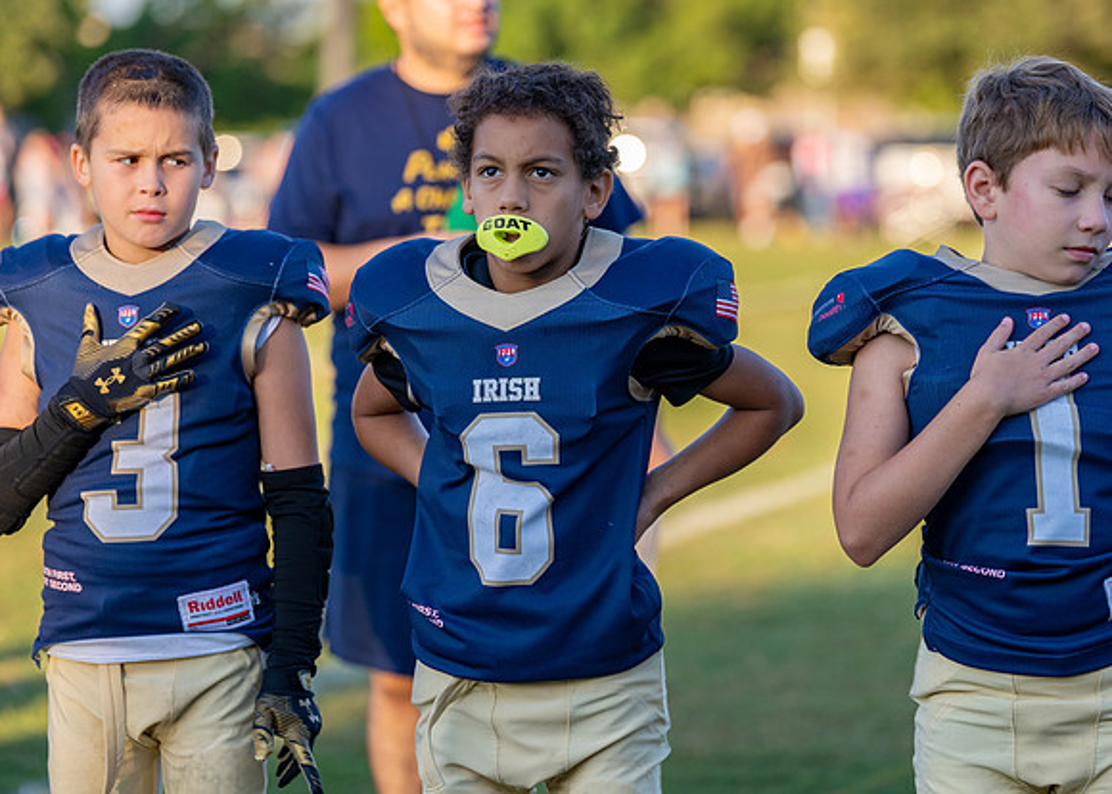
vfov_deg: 10.0
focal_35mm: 144
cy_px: 357
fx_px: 4553
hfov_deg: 13.9
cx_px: 569
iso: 250
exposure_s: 1/1250
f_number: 2.8
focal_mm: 123
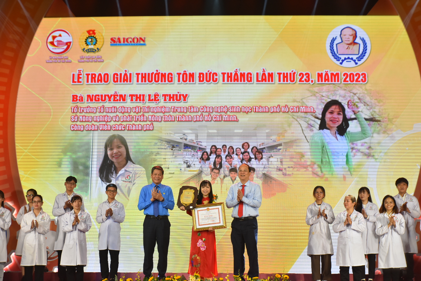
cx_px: 210
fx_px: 877
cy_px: 140
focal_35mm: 75
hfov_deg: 27.0
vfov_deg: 18.2
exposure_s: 1/200
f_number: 5.6
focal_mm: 50
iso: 1000
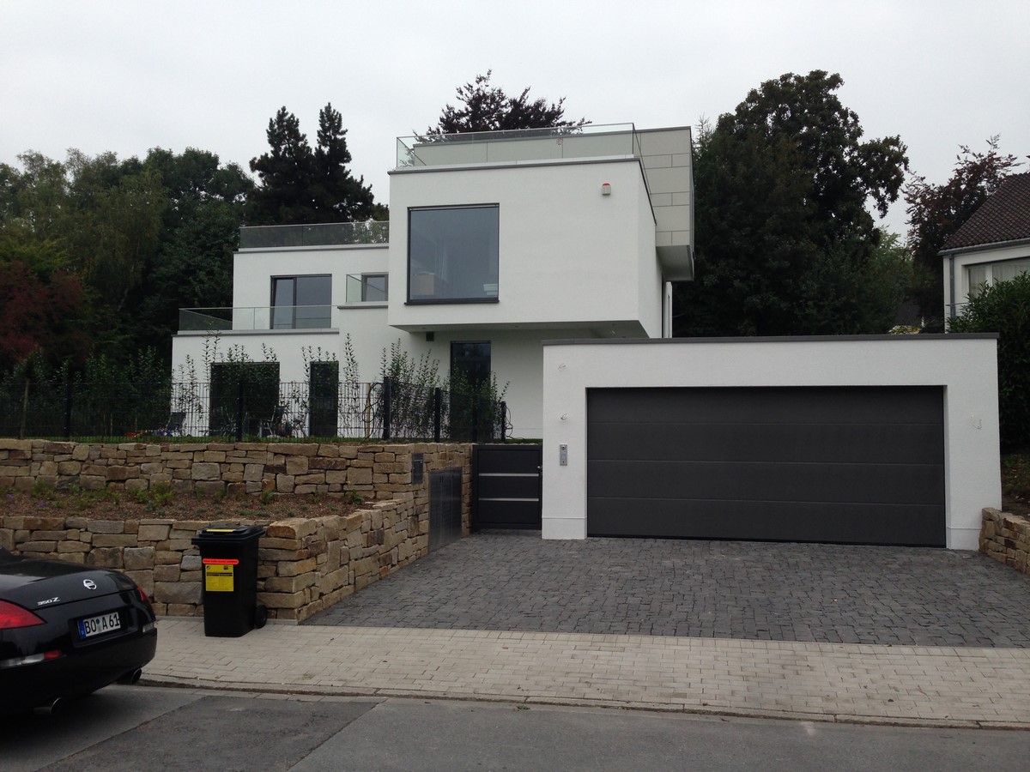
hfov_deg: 55.4
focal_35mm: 33
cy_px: 386
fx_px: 982
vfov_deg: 42.9
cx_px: 515
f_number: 2.4
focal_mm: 4.12
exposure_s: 1/800
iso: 50
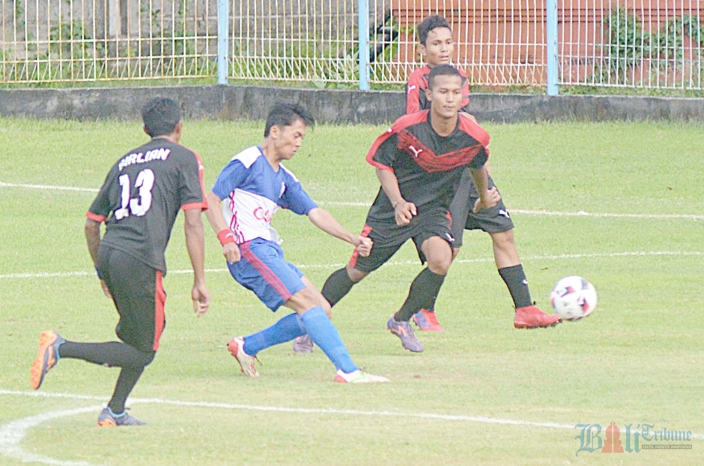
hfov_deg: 6.9
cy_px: 233
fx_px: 5855
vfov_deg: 4.6
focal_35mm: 300
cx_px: 352
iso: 800
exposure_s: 1/1250
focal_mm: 200
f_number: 4
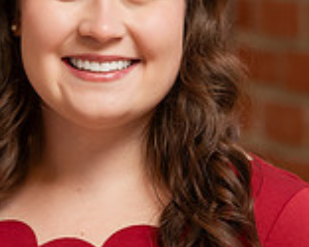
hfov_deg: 4.3
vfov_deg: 3.4
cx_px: 32
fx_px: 4155
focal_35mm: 454
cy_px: 177
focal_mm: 130
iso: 320
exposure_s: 1/250
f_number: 3.2
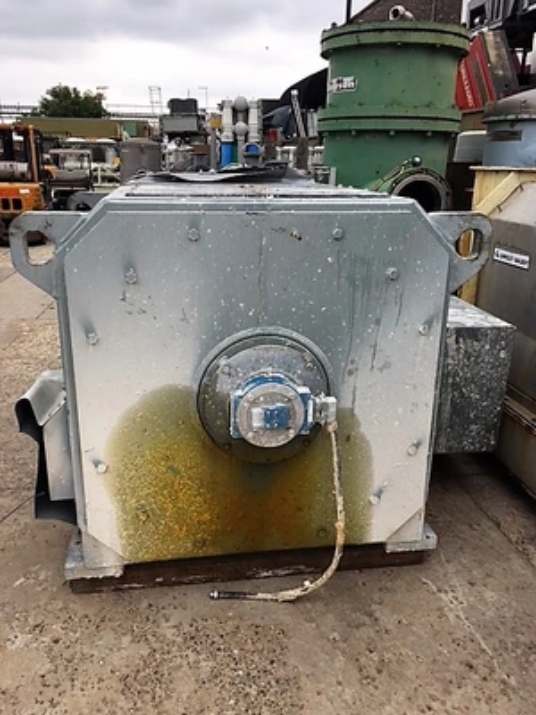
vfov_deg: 61.7
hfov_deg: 48.2
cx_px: 268
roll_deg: -1.1
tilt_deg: -17.0
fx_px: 599
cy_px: 358
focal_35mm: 29
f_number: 2.2
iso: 25
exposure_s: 1/416
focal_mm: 4.15
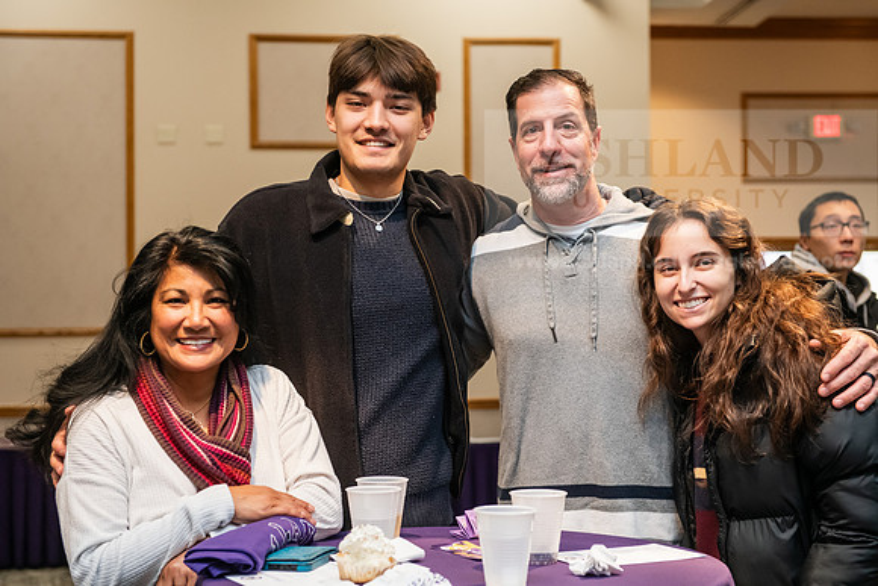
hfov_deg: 33.4
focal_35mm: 60
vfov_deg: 22.6
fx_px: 1464
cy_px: 293
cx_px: 439
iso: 2500
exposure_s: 1/160
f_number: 4
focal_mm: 60
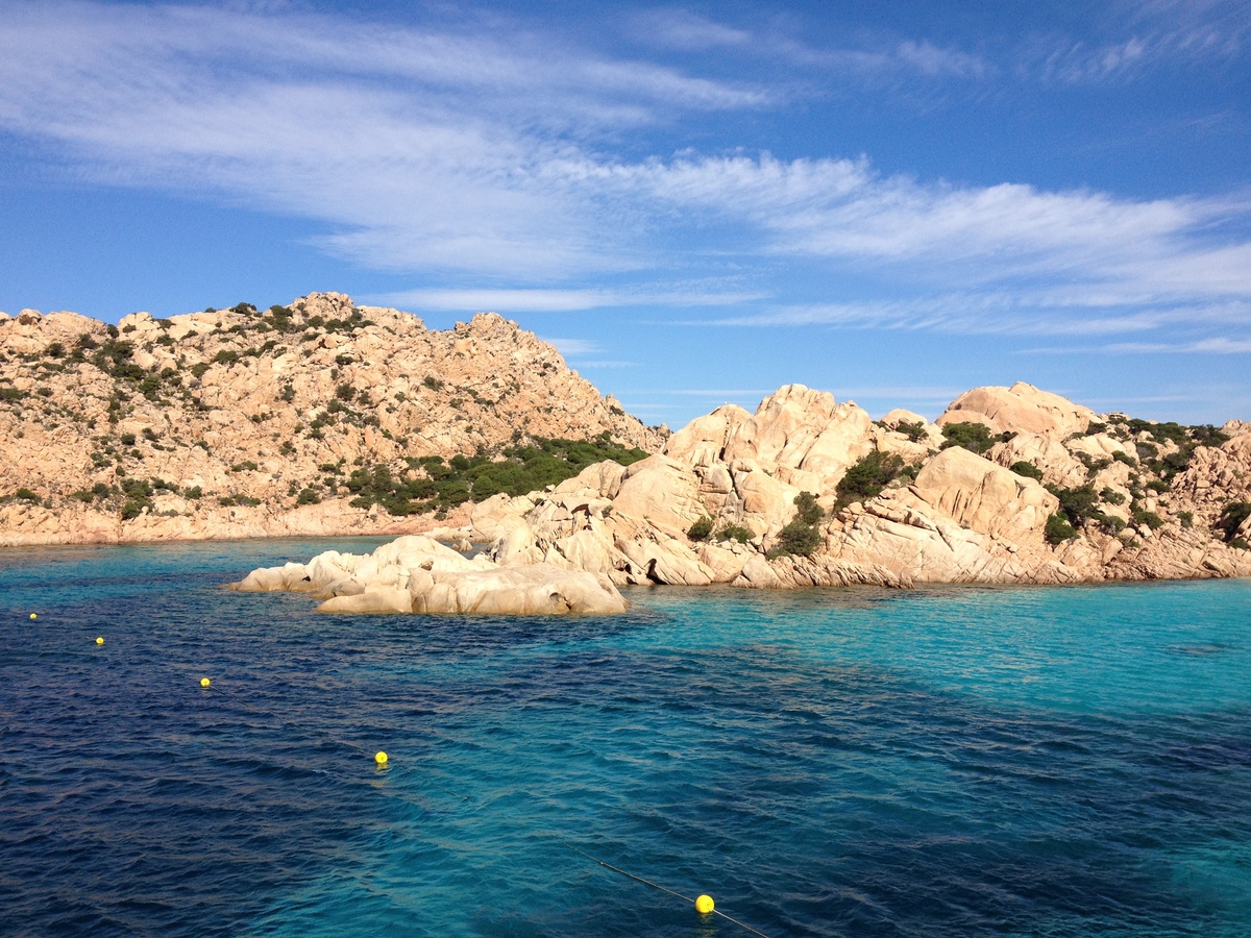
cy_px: 469
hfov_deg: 52.6
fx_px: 1265
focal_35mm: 35
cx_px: 626
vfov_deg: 40.7
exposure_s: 1/2208
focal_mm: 4.28
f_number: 2.4
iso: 64
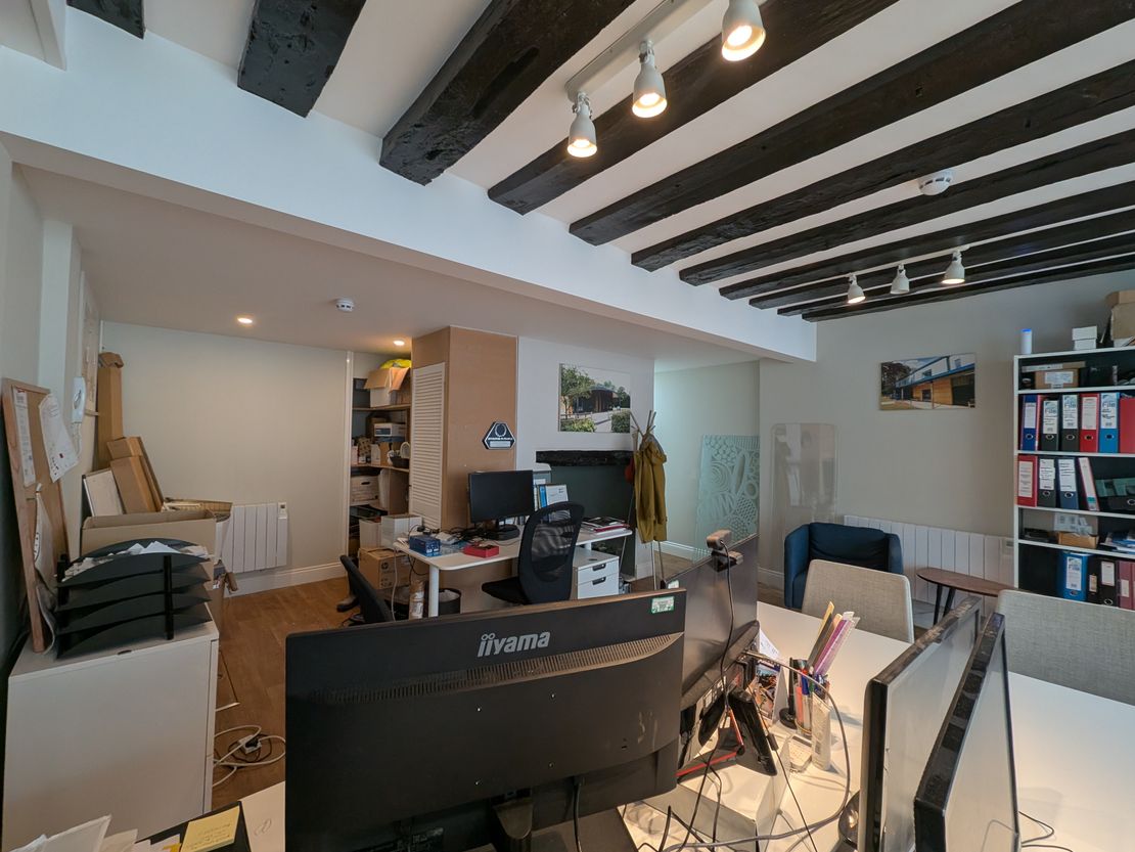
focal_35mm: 13
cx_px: 568
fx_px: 426
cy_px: 426
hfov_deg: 106.2
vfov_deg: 89.9
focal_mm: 1.95
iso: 120
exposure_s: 1/50
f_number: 2.2
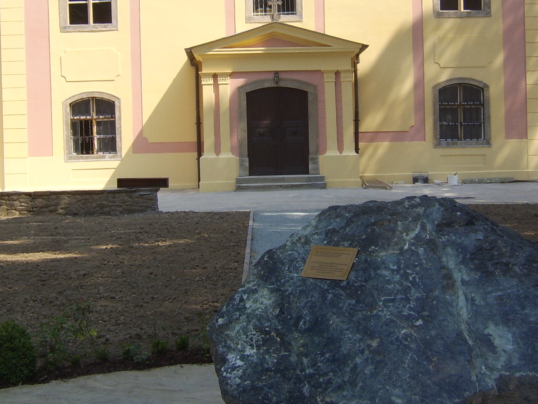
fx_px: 979
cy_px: 132
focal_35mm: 63
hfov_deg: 30.7
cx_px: 247
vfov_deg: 23.2
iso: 71
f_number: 6.7
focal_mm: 8.13
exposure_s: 1/176
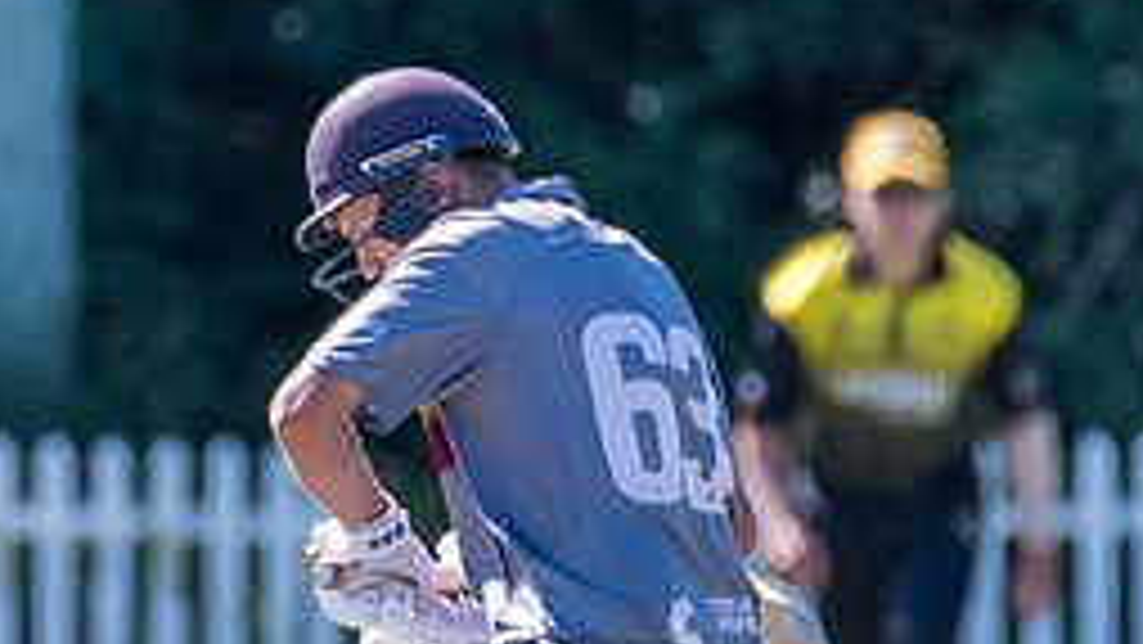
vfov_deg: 0.6
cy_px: 577
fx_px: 61811
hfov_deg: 1.1
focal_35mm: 2039
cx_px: 481
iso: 1250
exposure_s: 1/2000
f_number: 6.3
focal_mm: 600
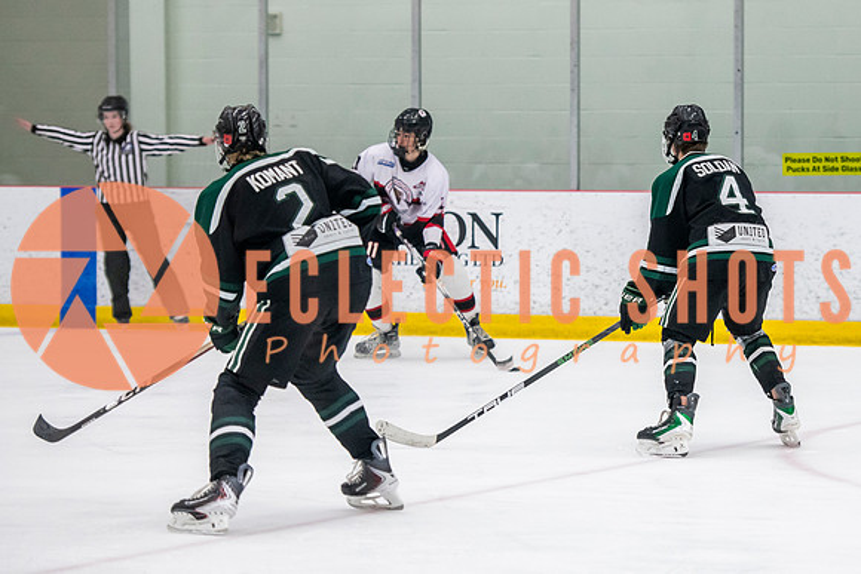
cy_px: 287
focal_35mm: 175
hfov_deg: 11.7
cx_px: 633
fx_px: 4192
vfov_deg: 7.8
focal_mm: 116
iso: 3200
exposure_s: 1/640
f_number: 3.2
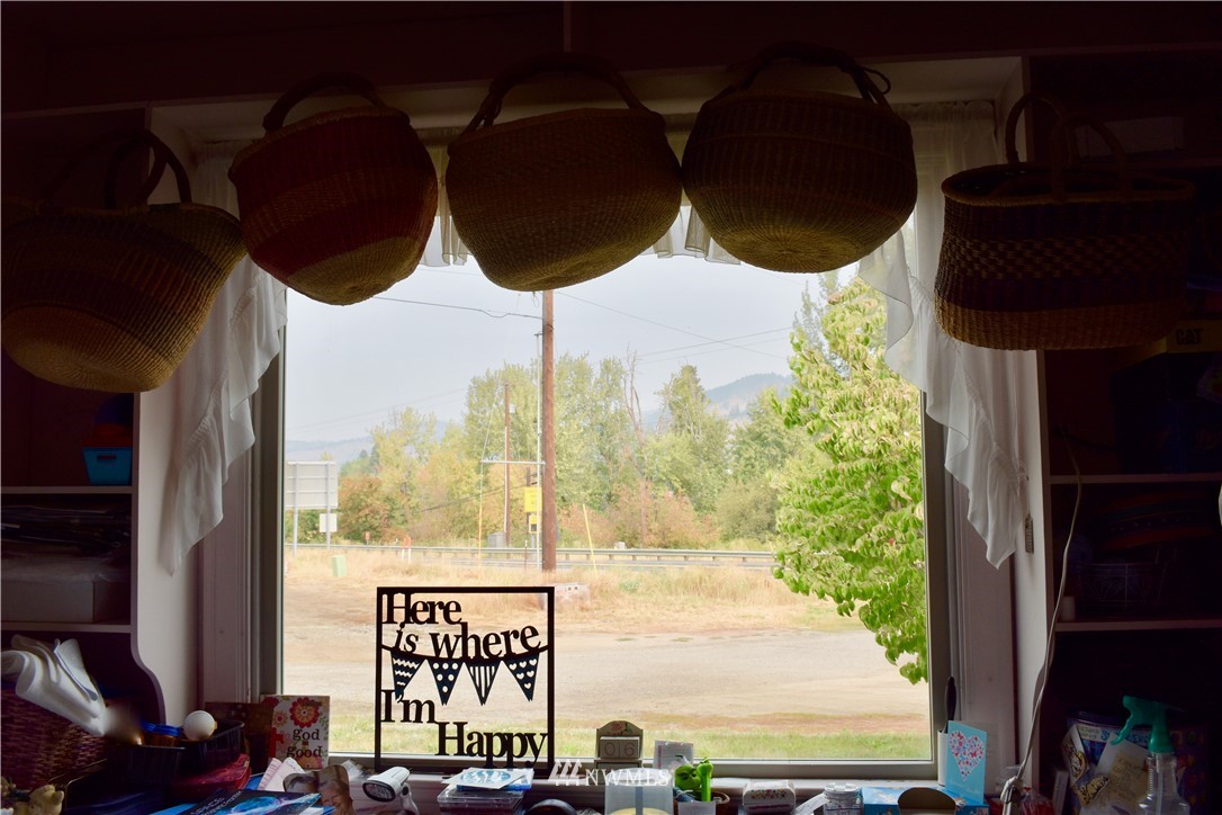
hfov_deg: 57.2
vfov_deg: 40.0
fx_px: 1120
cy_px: 408
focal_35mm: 33
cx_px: 611
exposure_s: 1/250
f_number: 8
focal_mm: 22
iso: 180
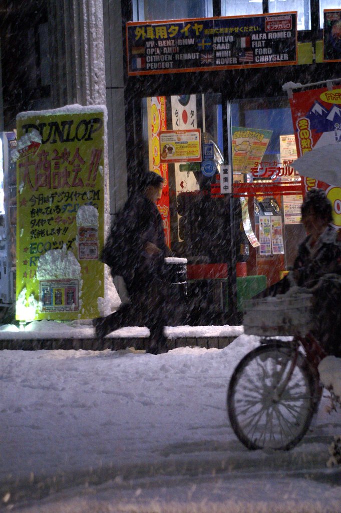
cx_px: 170
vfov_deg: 13.7
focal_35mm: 150
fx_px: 2135
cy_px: 256
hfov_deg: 9.1
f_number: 4.5
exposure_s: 1/50
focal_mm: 100
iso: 1600
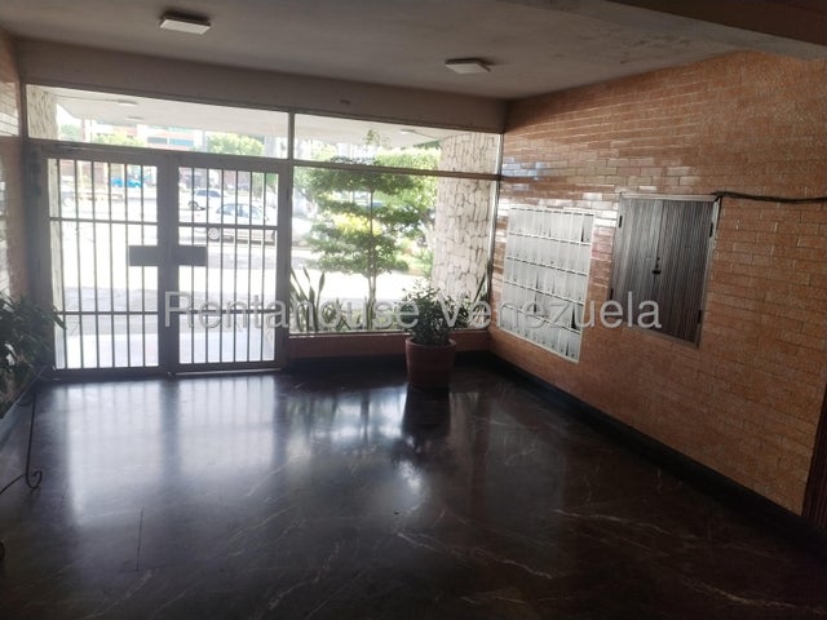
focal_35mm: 29
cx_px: 414
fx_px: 693
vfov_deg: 48.2
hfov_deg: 61.7
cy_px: 310
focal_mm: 4.75
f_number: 1.8
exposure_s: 1/89.5
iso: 101
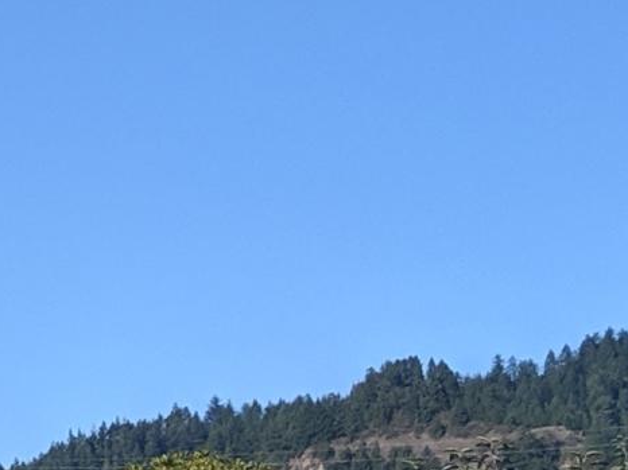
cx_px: -1176
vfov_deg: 8.5
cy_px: 415
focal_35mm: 174
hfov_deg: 9.3
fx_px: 3155
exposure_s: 1/2924
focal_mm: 4.44
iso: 51
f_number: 1.8
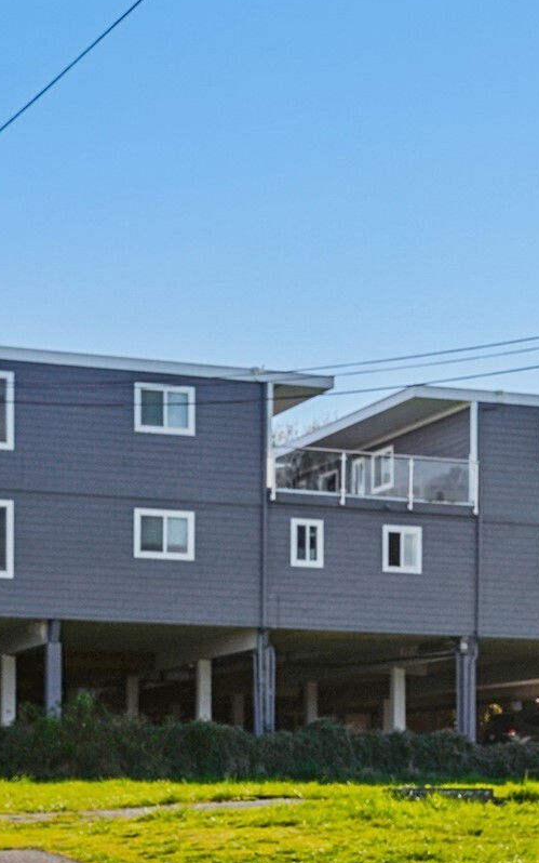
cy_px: 563
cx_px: 389
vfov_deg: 22.7
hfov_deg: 14.3
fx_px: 2138
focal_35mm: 91
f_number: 8
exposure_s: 1/250
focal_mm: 28
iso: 100
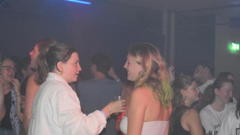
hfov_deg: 24.3
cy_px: 80
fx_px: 557
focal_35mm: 88
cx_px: 121
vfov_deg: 13.8
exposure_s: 1/60
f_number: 5.6
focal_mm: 55
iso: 3200
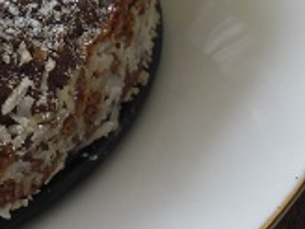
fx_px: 872
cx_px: -180
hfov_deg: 17.4
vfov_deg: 14.8
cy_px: 17
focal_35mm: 99
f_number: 3.5
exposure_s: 1/90
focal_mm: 4.9
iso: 80
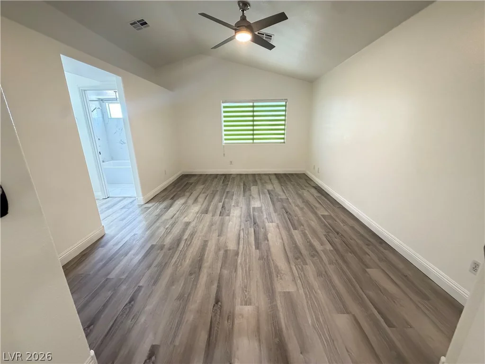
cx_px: 242
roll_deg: +1.8
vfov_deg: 85.7
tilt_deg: -16.5
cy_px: 182
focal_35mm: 14
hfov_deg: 102.1
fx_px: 196
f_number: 2.2
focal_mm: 2.22
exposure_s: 1/60
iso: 800
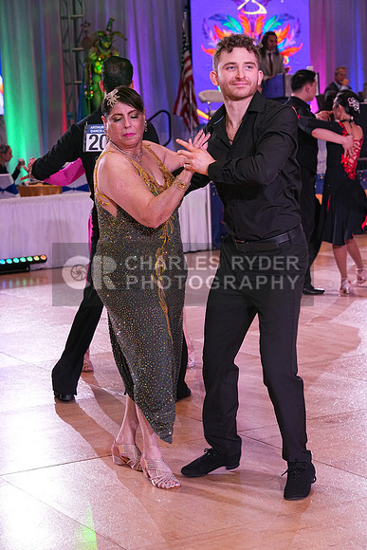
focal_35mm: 81
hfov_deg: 16.9
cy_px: 275
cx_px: 184
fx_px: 1238
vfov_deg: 25.1
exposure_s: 1/250
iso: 2500
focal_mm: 81
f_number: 7.1
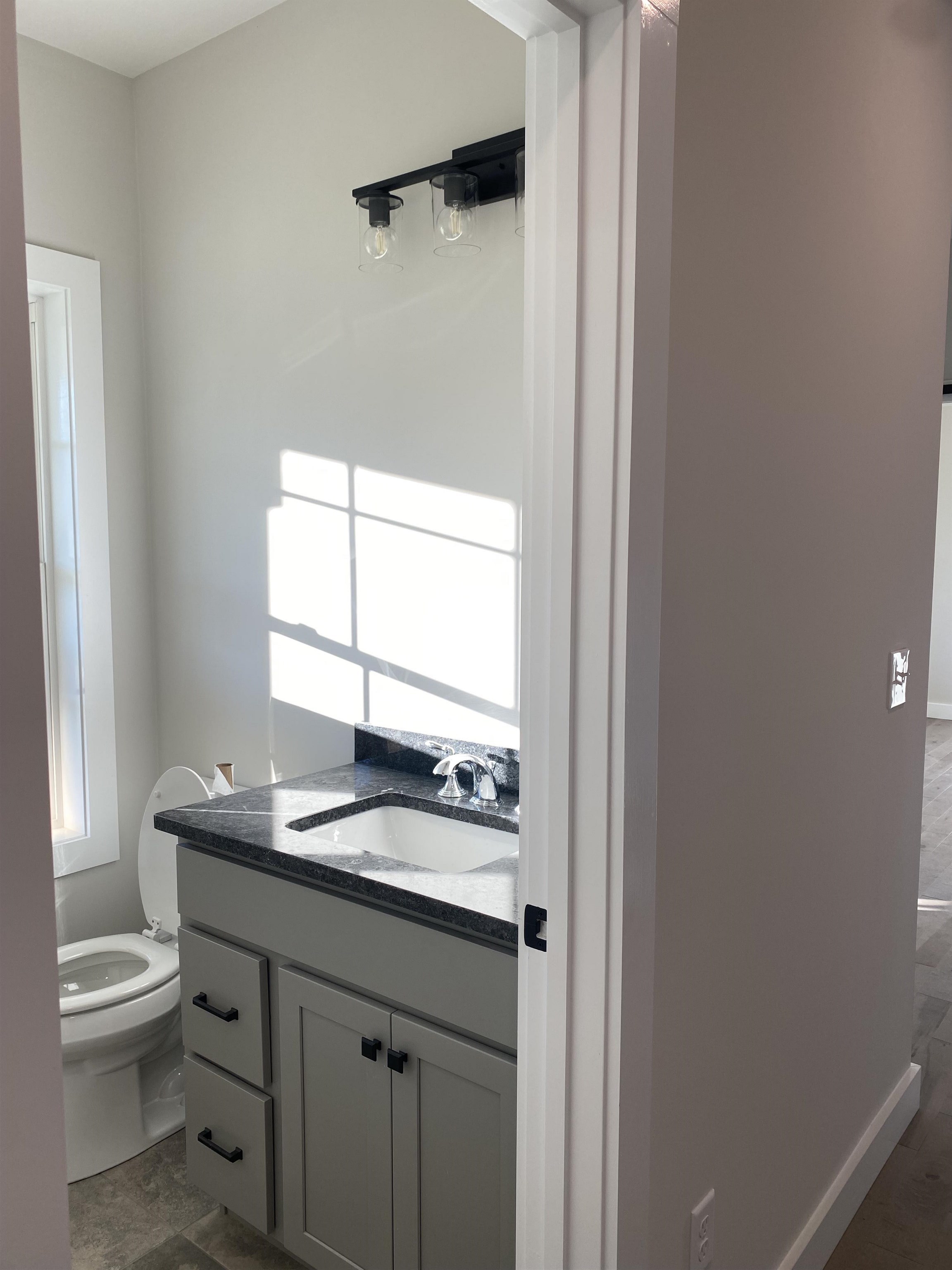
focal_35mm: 26
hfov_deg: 53.1
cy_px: 635
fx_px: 953
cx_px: 476
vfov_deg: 67.3
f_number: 1.8
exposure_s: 1/133
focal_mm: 4.25
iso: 32
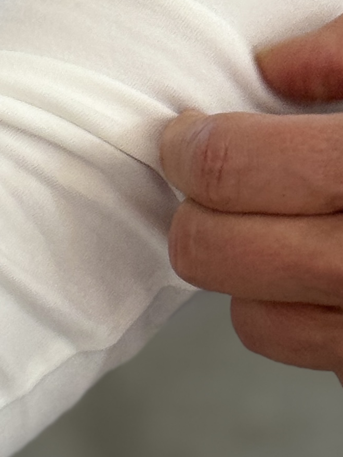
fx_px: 2669
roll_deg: +2.4
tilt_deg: -14.2
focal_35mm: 202
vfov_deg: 9.8
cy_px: 258
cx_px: -254
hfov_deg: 7.2
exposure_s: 1/100
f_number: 1.78
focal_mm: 6.76
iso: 50
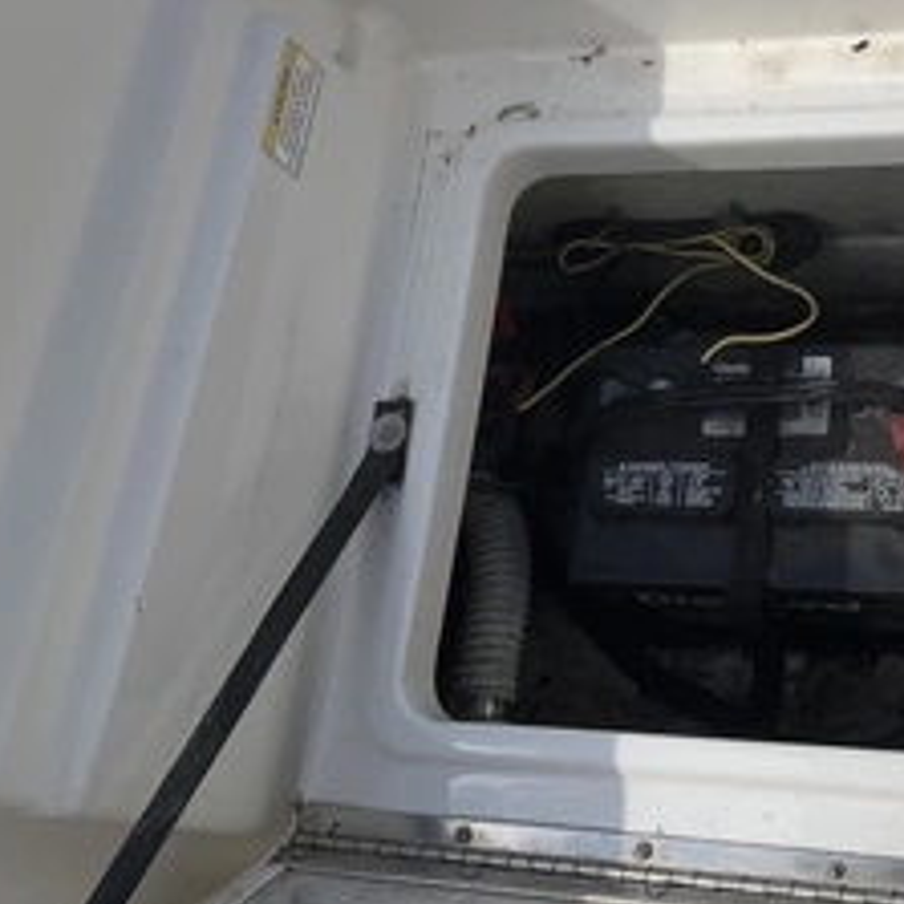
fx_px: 1359
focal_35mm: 46
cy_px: 345
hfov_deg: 35.2
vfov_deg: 36.6
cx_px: 762
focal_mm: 3
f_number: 1.8
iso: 25
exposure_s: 1/3534
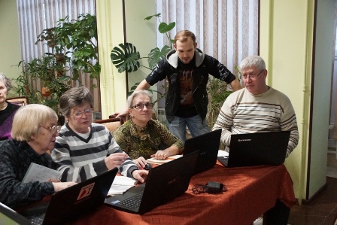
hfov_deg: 29.9
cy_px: 112
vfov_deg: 20.2
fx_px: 632
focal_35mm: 68
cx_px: 168
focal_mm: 45
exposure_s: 1/100
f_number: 5
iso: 4000
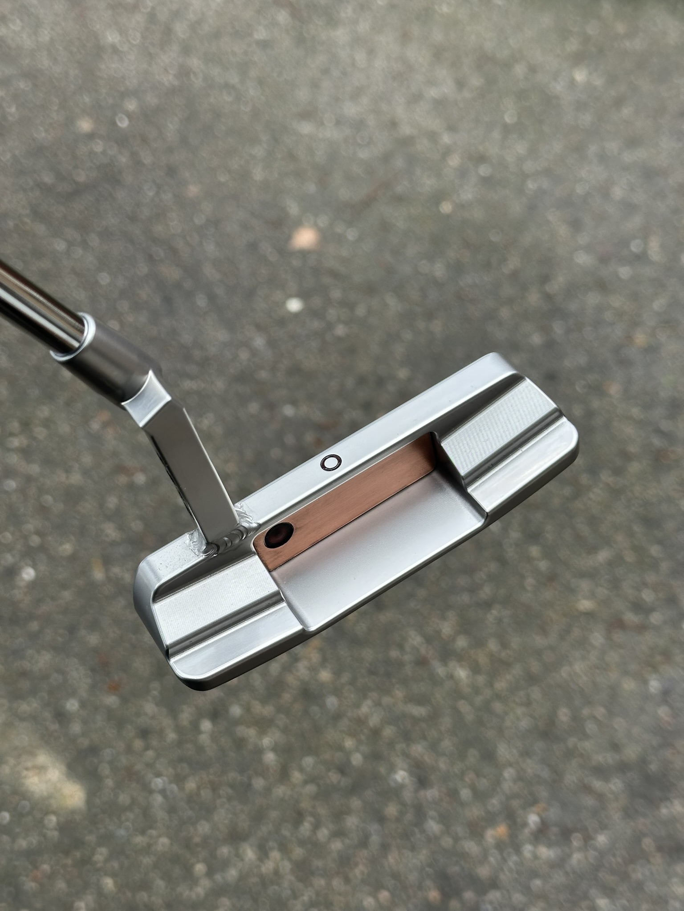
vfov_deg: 39.7
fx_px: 1265
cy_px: 456
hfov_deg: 30.3
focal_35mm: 48
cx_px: 342
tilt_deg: -58.7
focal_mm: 6.86
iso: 50
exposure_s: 1/179
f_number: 1.78
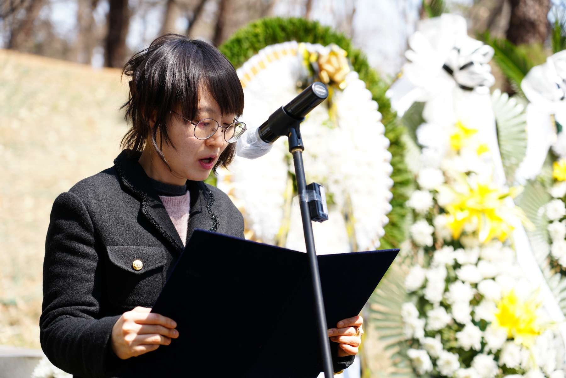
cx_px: 283
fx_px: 1493
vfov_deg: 14.4
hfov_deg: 21.5
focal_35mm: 95
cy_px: 189
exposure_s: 1/160
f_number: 4
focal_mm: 95
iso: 100
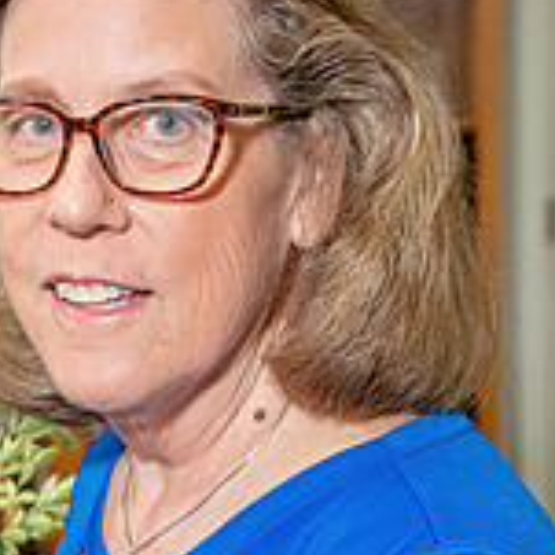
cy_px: 393
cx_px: 15
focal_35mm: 132
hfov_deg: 13.1
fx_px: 2394
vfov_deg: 13.2
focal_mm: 52
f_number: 6.3
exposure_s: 1/100
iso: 500
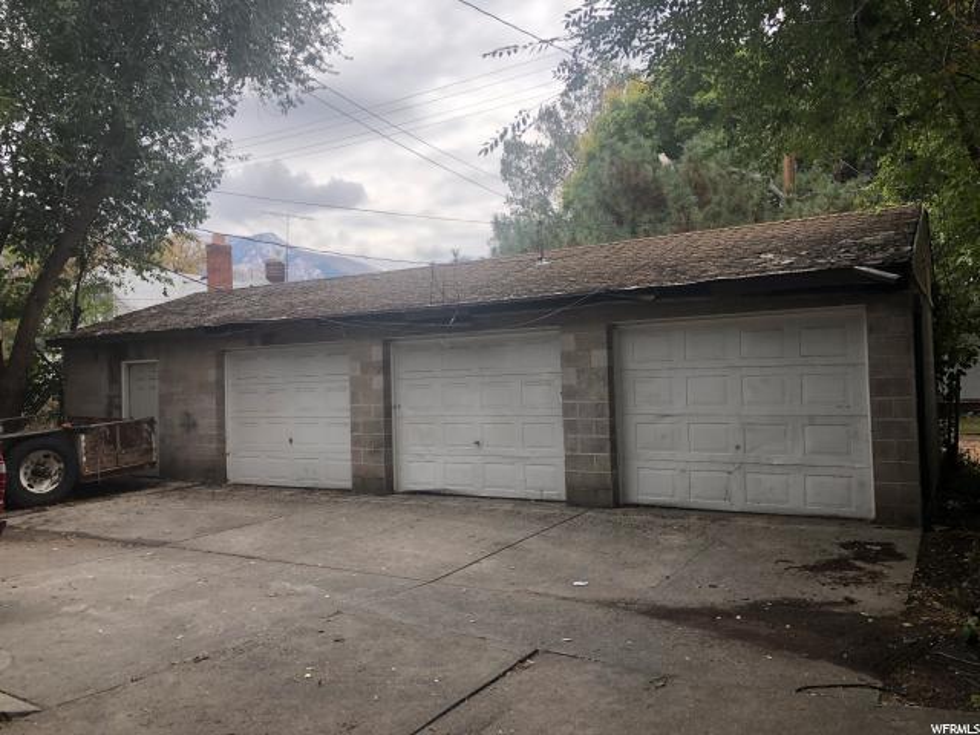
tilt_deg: +0.9
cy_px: 368
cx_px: 490
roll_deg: +2.2
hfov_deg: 63.4
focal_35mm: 28
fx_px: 793
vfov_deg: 49.7
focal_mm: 3.99
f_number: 1.8
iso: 20
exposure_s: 1/873
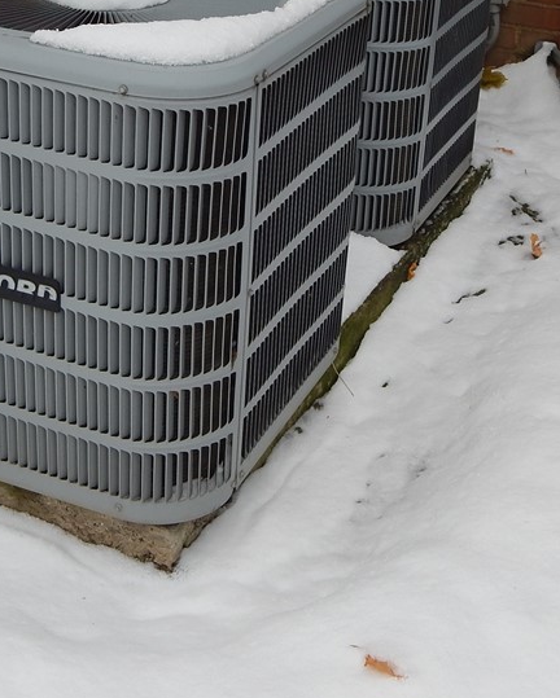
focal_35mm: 63
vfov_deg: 29.8
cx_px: 314
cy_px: 240
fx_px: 1304
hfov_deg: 24.2
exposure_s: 1/500
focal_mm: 6.1
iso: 125
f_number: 3.3
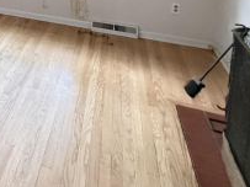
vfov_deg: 26.2
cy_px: -64
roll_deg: +0.8
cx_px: -57
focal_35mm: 46
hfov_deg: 33.0
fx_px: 332
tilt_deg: -6.7
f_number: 2.2
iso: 1000
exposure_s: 1/60
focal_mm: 2.22
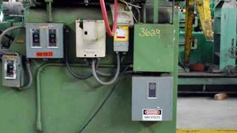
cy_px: 65
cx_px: 141
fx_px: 471
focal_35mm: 75
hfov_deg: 28.2
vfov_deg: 16.1
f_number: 3.8
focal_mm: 18
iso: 1600
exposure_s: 1/8
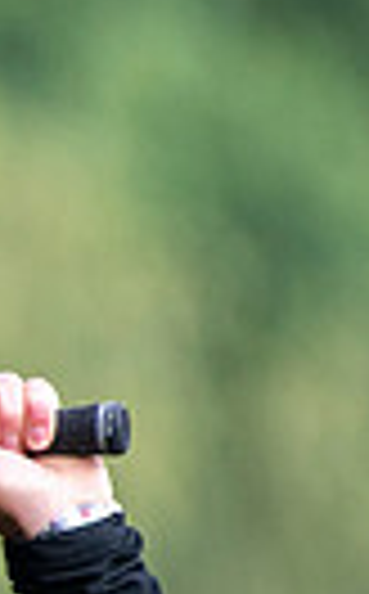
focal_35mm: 2965
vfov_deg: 0.7
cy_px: 619
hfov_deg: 0.4
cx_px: -932
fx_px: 47917
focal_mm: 440
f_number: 5.6
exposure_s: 1/1000
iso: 640
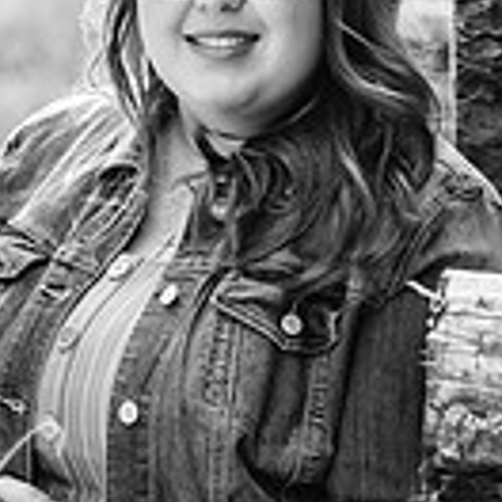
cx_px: 403
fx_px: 4036
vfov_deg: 7.1
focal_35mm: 246
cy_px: 498
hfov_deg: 7.1
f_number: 2.8
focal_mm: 85
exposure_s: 1/800
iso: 640
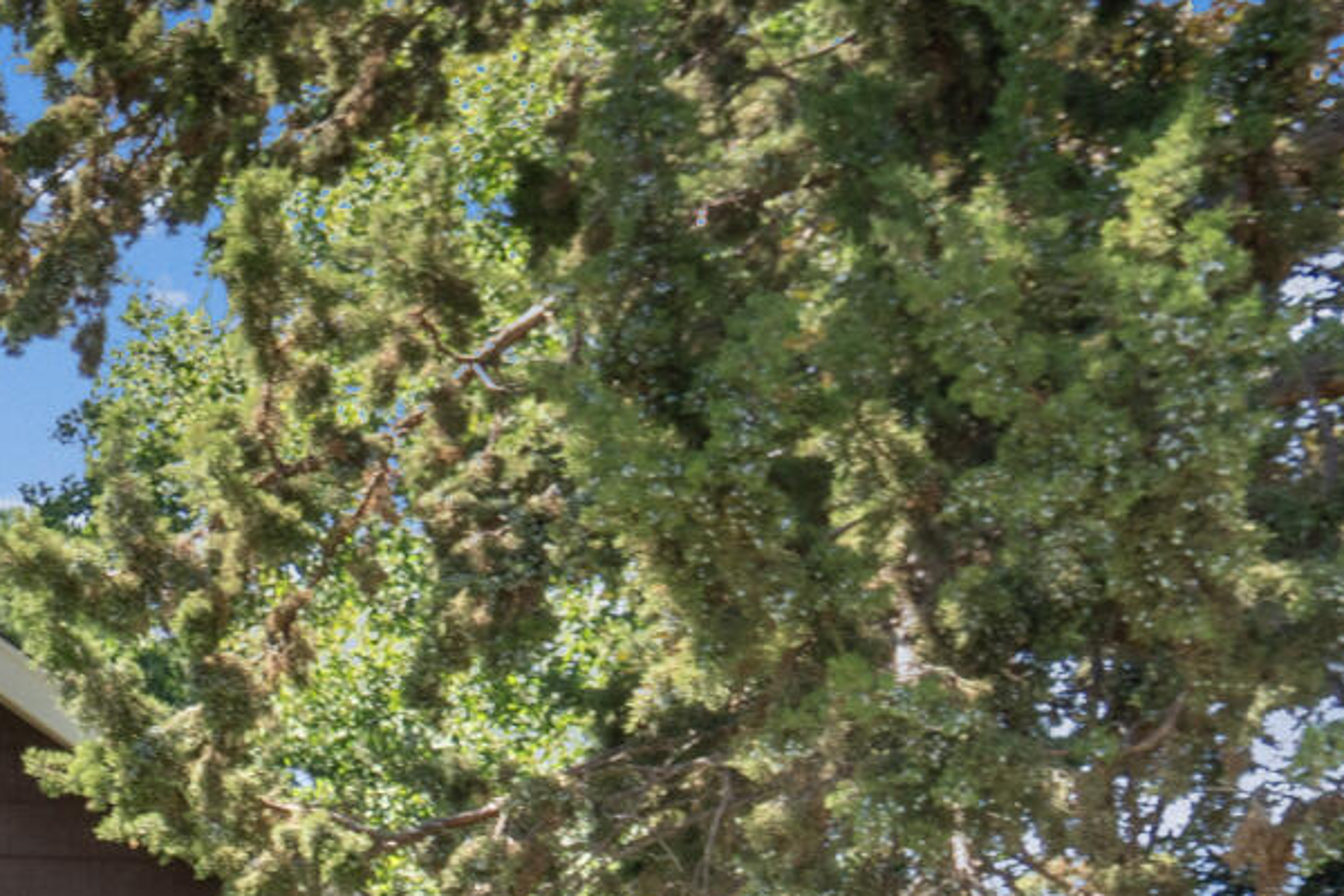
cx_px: -1163
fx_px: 2986
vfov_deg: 15.0
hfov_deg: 18.7
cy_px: 1589
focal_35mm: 80
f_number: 9
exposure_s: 1/80
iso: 100
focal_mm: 16
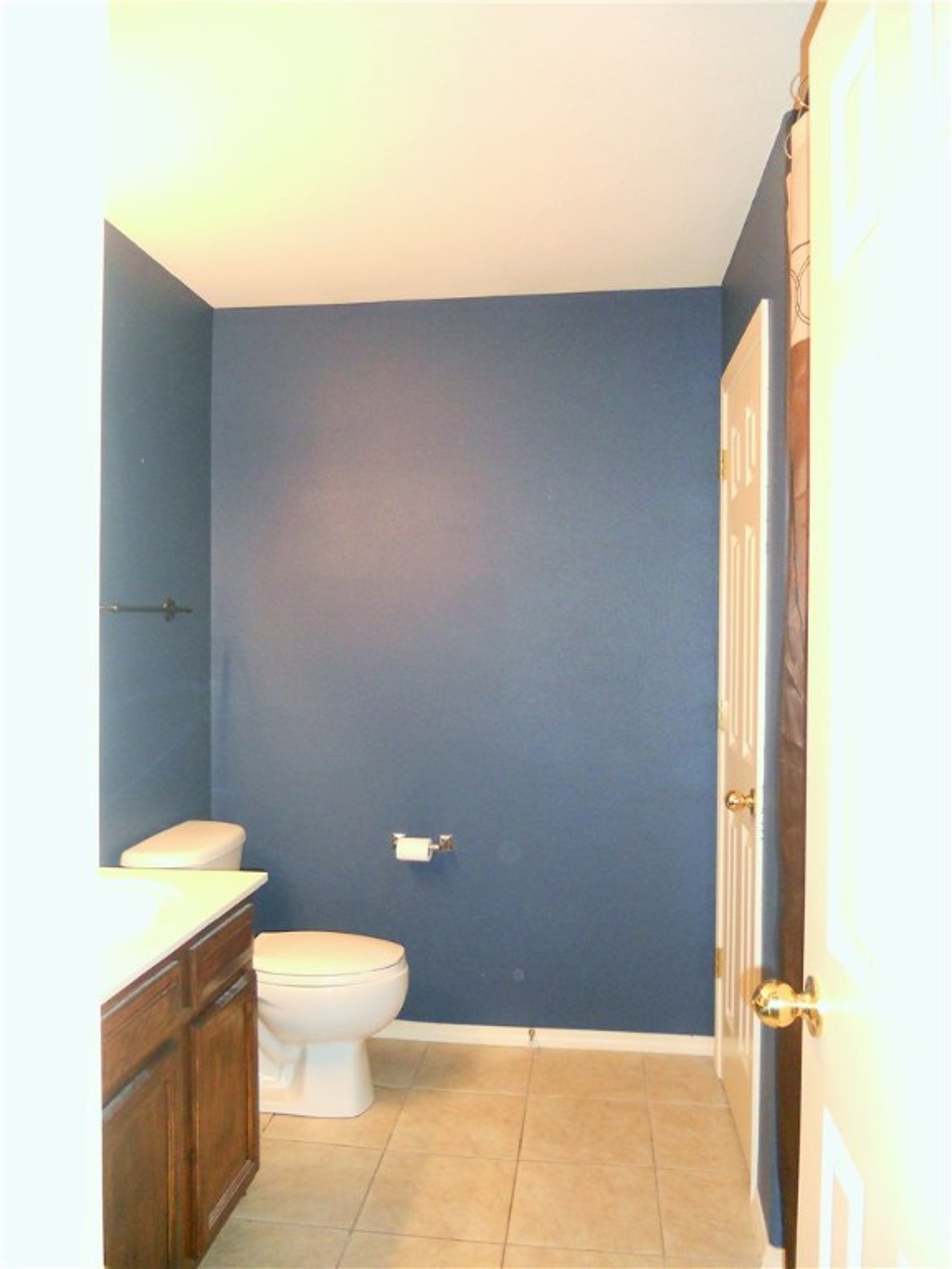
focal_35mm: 27
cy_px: 634
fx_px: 990
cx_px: 476
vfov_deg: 65.3
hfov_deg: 51.4
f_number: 3.2
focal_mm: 4.9
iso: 400
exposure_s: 1/25
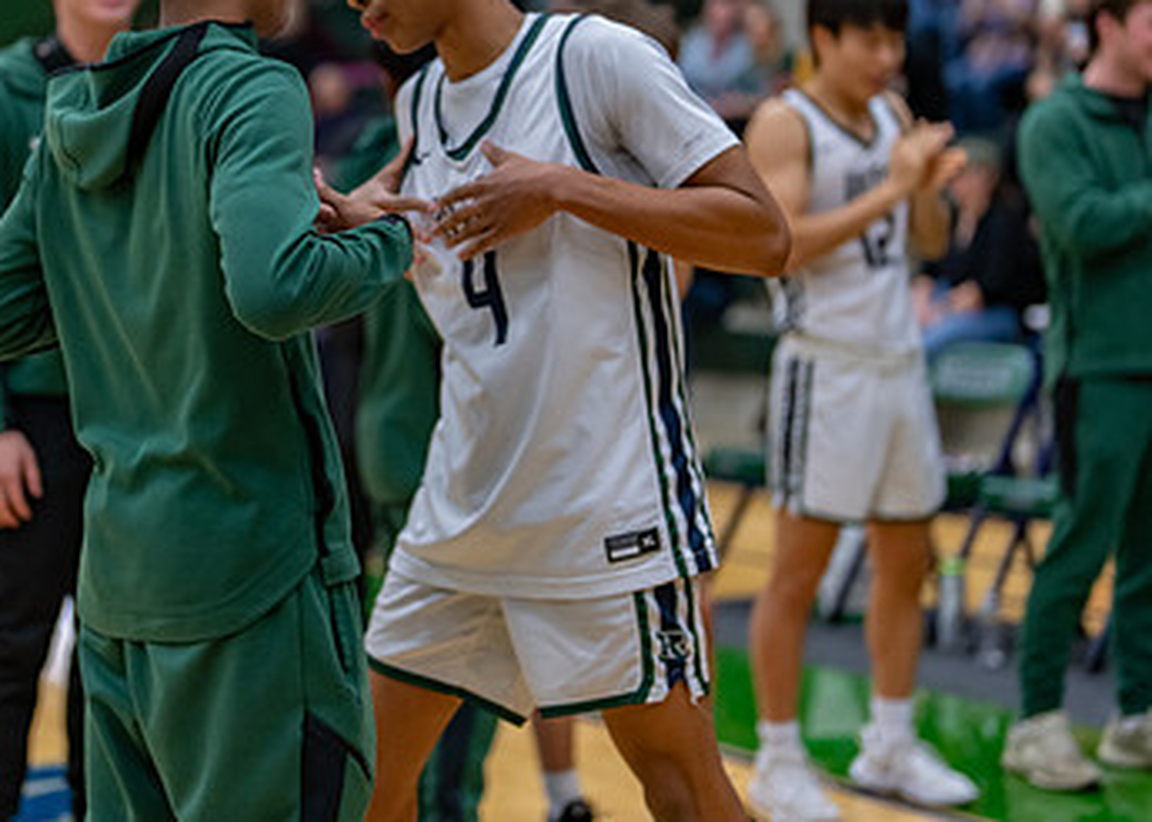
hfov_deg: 22.6
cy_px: 251
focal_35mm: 88
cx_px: 411
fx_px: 2877
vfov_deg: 16.2
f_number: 1.2
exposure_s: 1/1000
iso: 800
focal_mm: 50
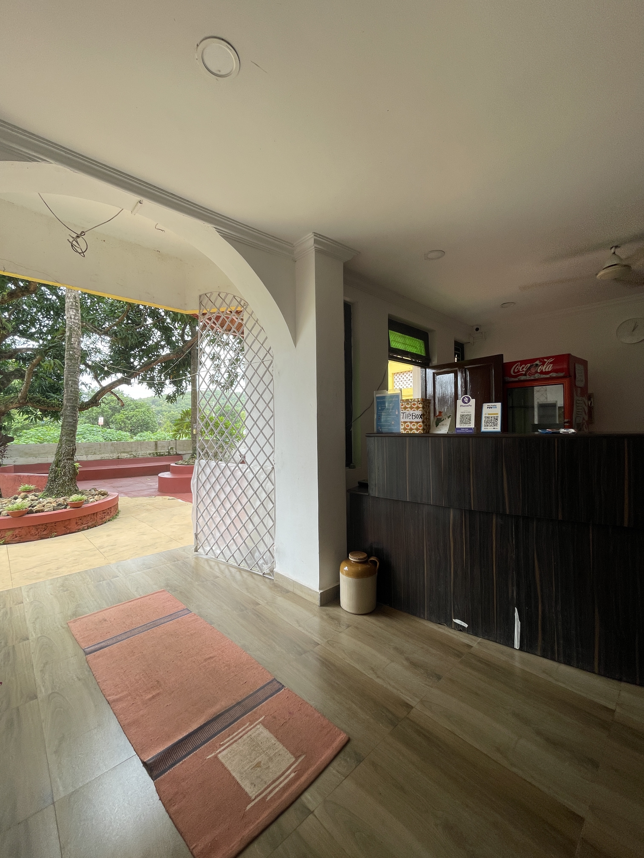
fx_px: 322
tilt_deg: -1.3
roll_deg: +0.0
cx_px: 322
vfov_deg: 106.2
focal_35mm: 13
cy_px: 429
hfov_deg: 89.9
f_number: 2.4
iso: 25
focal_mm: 1.54
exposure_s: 1/108
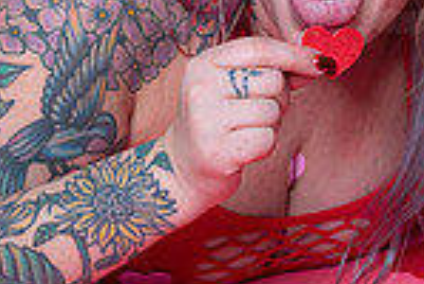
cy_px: -47
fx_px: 1605
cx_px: 222
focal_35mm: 136
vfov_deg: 10.0
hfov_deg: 15.0
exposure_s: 1/160
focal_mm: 35
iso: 100
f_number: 8
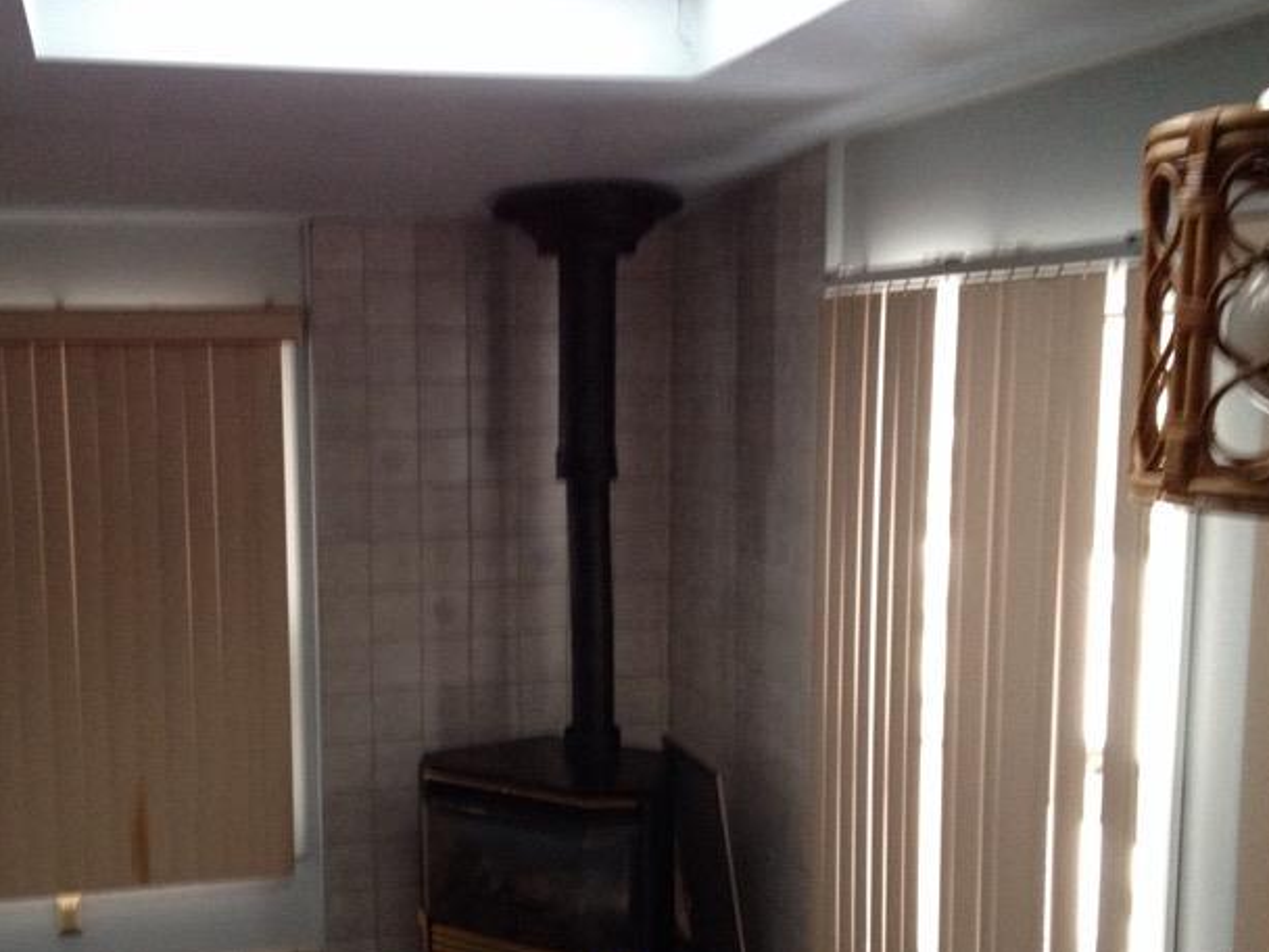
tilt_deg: -7.5
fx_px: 1723
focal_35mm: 47
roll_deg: +1.2
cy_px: 585
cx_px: 499
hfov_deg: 40.2
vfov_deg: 30.8
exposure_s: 1/20
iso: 250
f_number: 2.4
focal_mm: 4.28
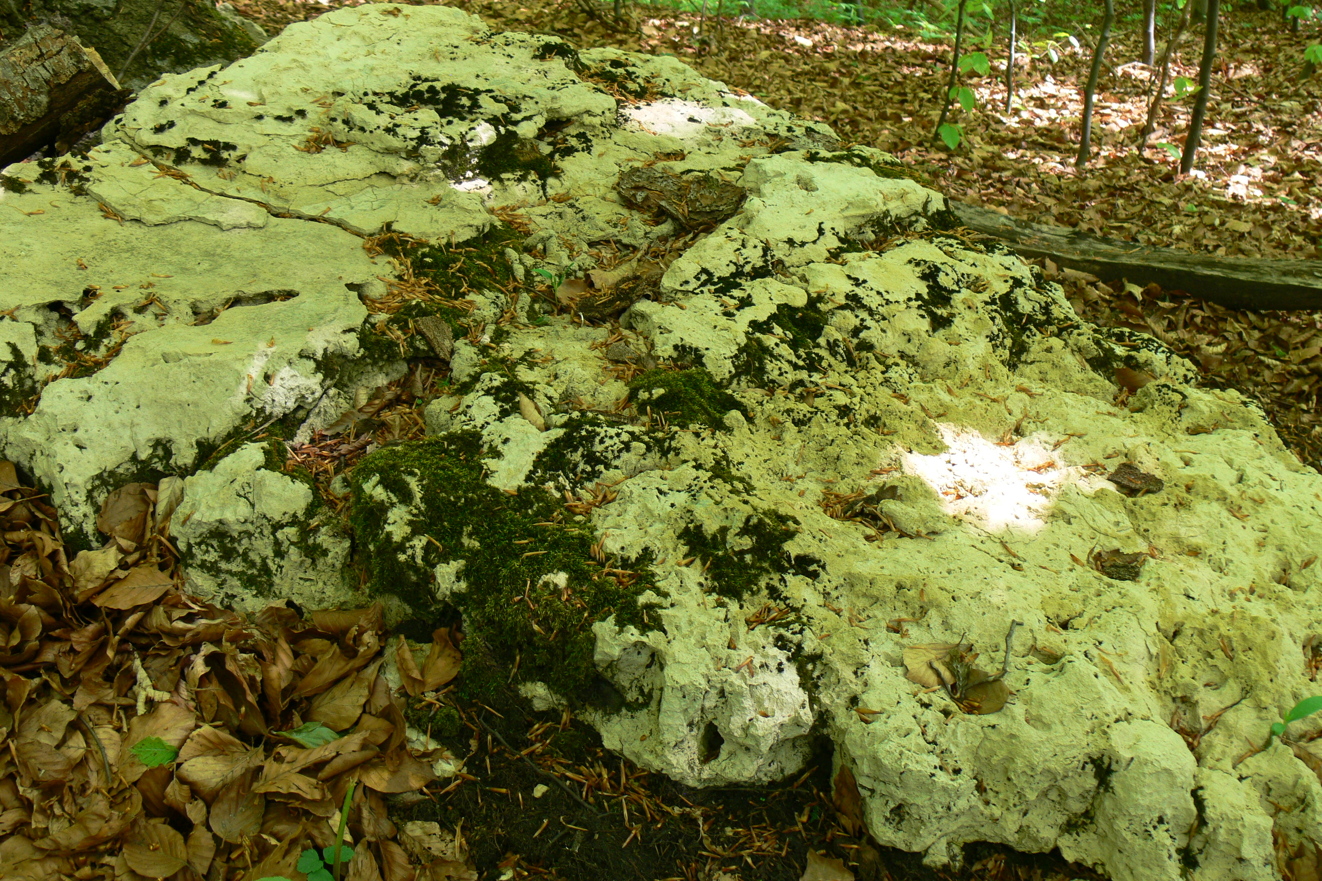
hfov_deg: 51.9
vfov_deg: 35.9
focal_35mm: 37
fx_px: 1359
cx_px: 658
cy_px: 400
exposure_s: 1/40
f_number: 2.8
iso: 80
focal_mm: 7.4
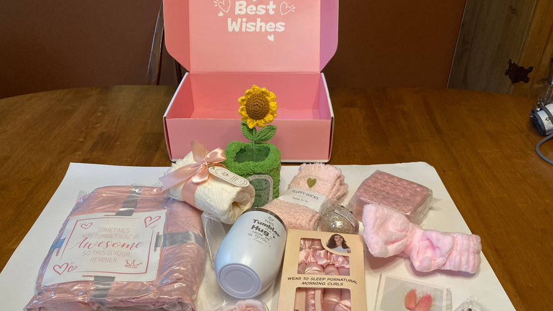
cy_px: 195
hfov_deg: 62.6
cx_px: 276
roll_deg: -0.6
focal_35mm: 31
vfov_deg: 37.5
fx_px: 454
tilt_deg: -34.5
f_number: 1.8
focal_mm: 3.99
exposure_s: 1/60
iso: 125
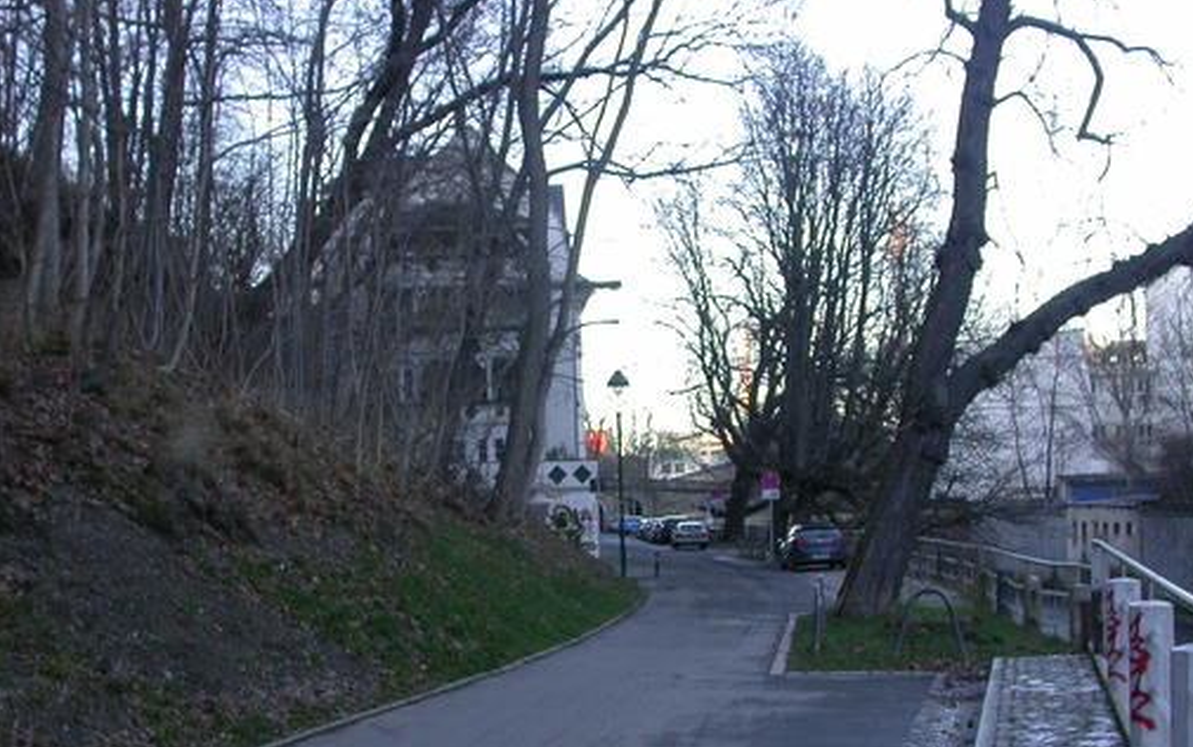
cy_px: 501
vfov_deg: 25.2
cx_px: 524
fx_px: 1659
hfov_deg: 39.5
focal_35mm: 51
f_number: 3.3
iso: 100
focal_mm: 7.85
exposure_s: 1/63
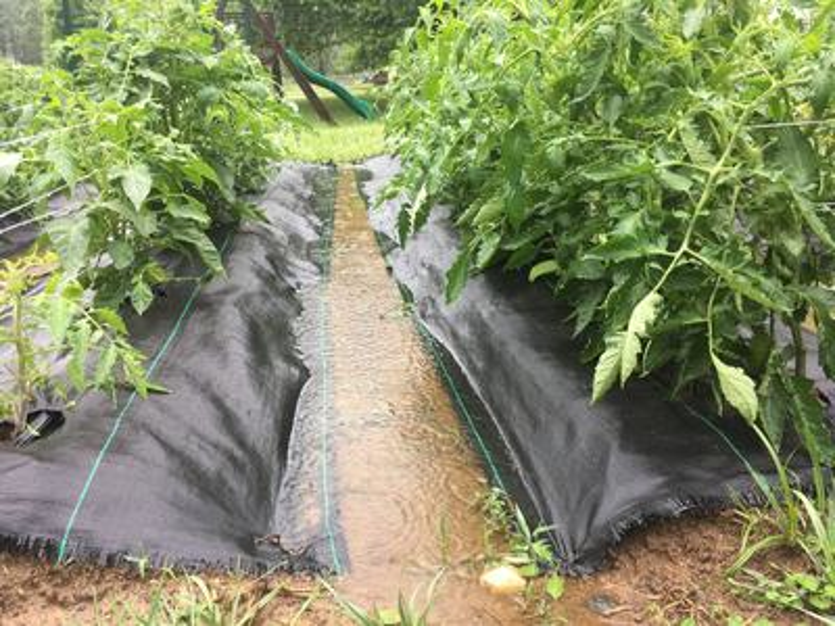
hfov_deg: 61.7
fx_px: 700
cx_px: 418
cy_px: 313
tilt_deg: -19.3
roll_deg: +1.4
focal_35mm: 29
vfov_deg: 48.2
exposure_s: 1/60
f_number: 2.2
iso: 32
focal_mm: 4.15
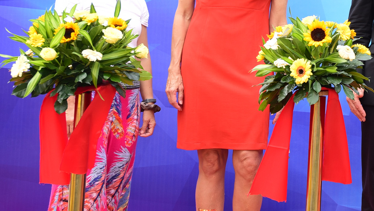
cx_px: 394
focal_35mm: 84
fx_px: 833
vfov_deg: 14.2
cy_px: 5
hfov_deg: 23.9
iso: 100
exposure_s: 1/125
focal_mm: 29
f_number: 5
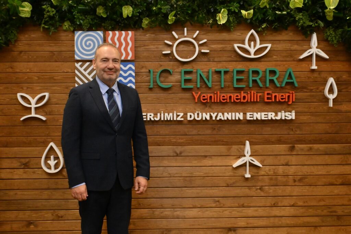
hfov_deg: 38.9
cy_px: 117
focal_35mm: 51
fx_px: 497
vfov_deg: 26.5
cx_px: 176
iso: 3200
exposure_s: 1/160
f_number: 5.6
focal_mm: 34
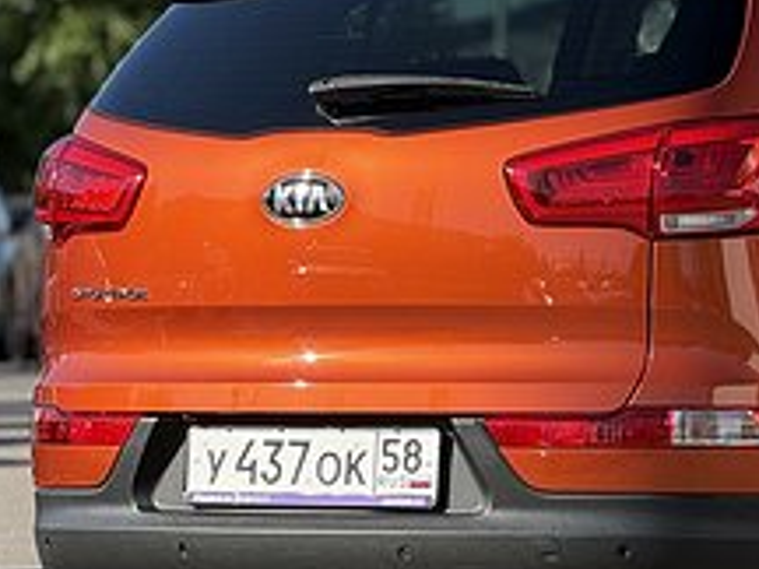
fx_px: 6666
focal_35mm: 304
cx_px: 886
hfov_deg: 6.5
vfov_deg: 4.9
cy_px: 400
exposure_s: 1/870
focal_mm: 15.66
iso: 64
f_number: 2.8
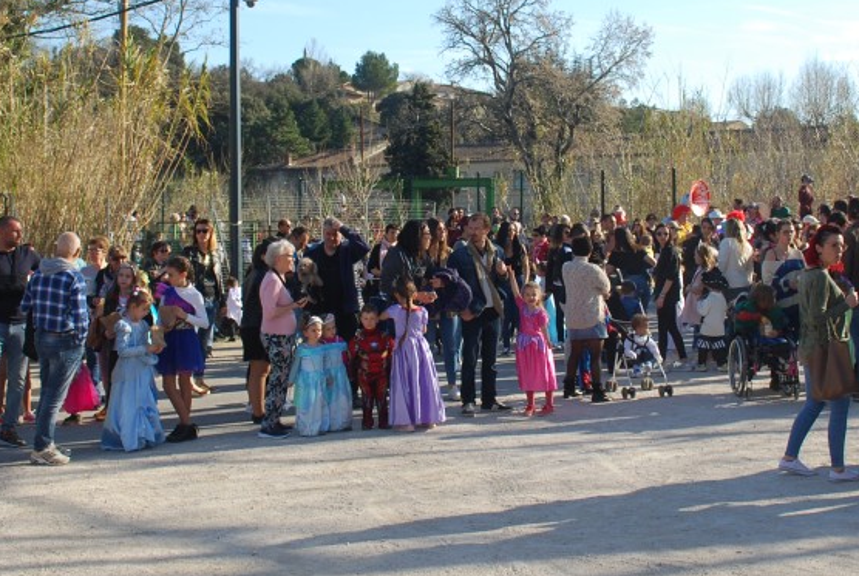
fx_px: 1291
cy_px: 158
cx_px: 445
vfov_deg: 24.9
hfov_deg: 36.8
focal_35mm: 54
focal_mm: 20
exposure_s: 1/200
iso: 100
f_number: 6.3
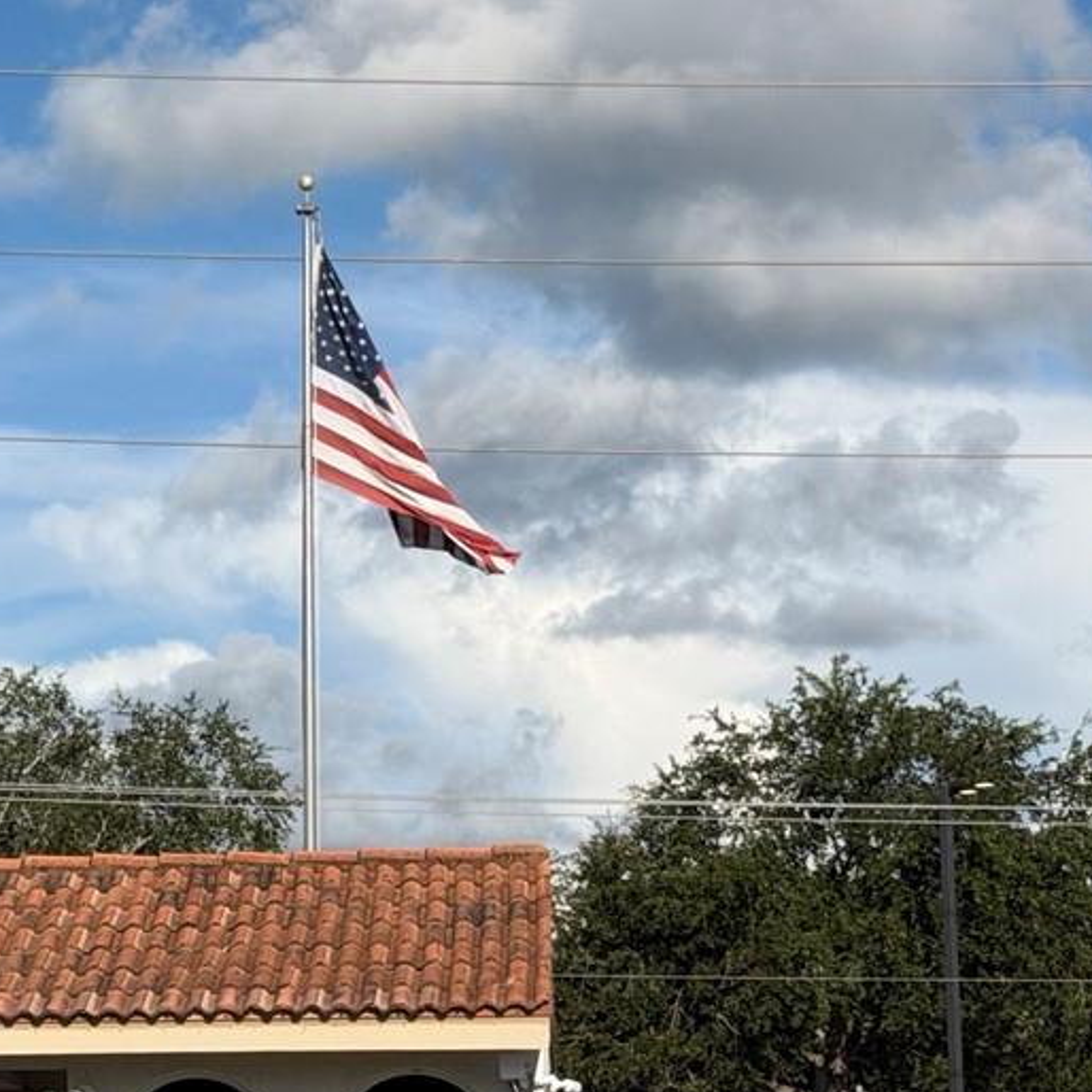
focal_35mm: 132
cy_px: 627
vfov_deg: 13.2
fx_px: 4711
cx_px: 136
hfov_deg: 13.1
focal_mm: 6.76
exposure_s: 1/8772
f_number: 1.78
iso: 64
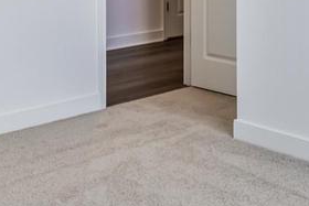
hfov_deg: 27.6
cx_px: 234
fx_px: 618
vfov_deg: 17.7
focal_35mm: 72
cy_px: -64
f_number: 8
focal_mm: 14
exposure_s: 1/8
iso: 100
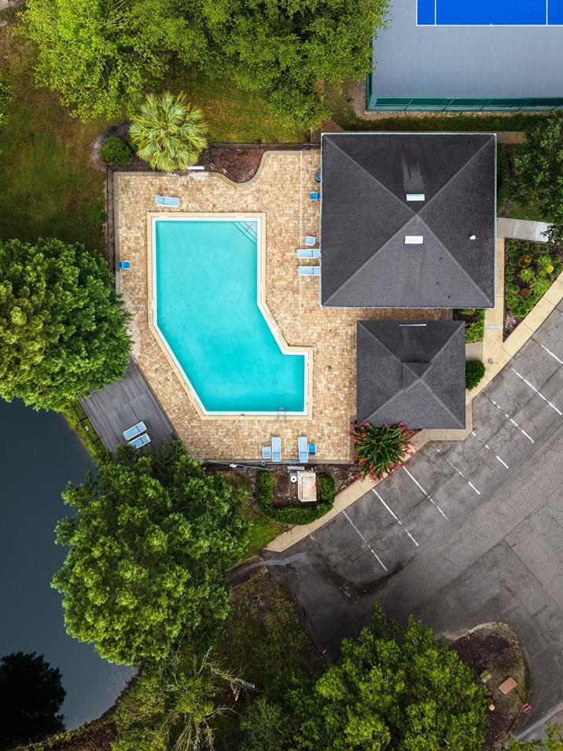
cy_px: 322
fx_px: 651
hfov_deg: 46.8
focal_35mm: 30
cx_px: 278
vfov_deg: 59.7
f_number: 1.8
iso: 200
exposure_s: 1/60
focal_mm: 8.67
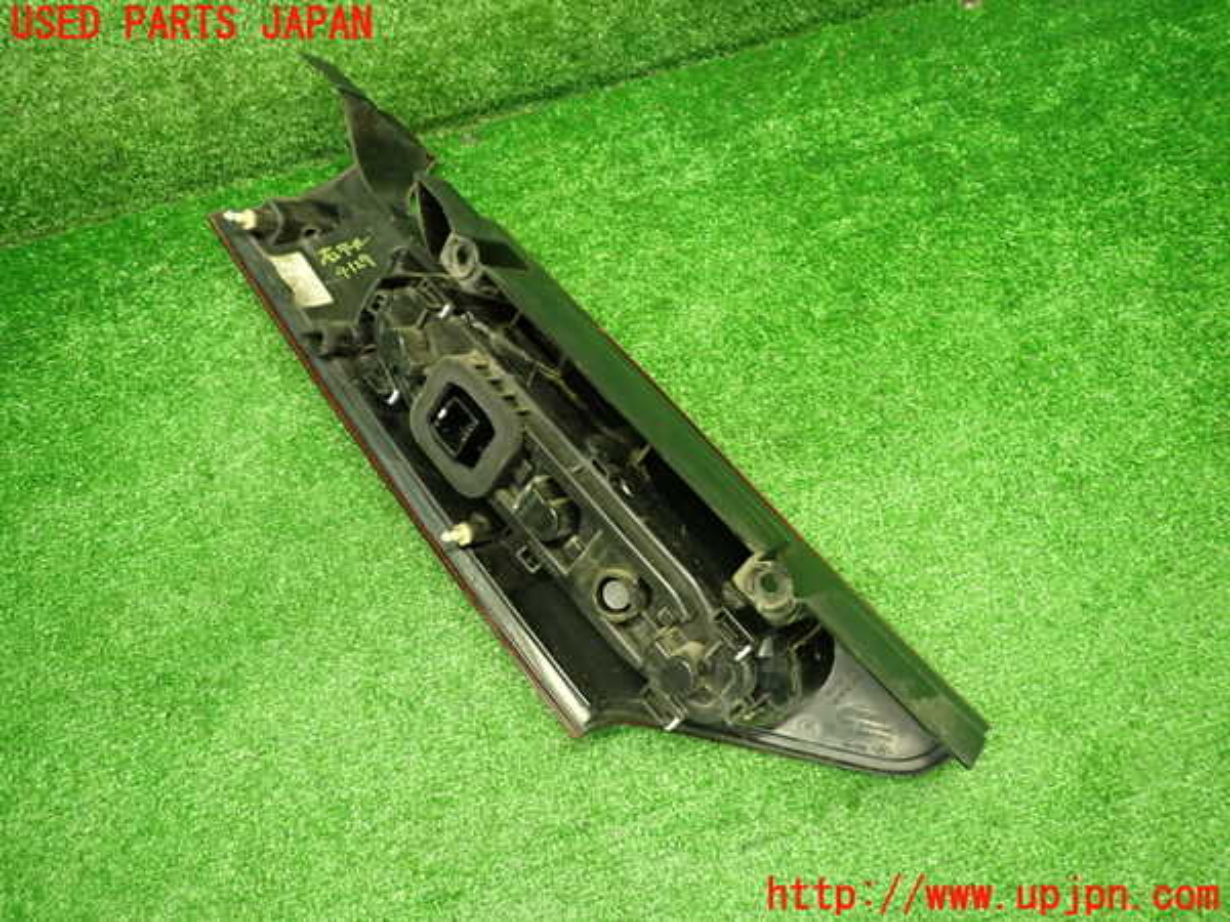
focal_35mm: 25
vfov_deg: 54.9
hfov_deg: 69.4
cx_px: 615
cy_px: 461
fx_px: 888
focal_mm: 4.5
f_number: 2
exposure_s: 1/30
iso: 250
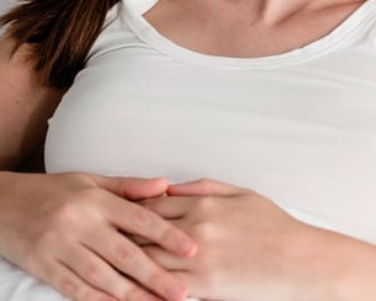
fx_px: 1436
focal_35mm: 129
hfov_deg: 14.5
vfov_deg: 11.9
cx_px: 446
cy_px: 77
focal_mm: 23.3
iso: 400
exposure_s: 1/200
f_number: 1.8
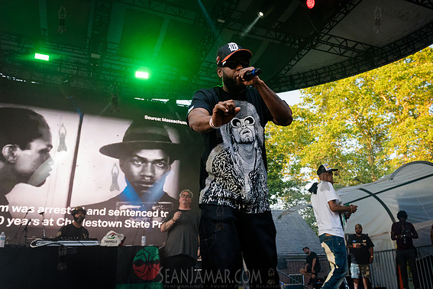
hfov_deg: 58.0
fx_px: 385
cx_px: 270
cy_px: 129
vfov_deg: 41.1
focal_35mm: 32
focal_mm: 24
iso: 2000
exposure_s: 1/500
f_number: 4.5
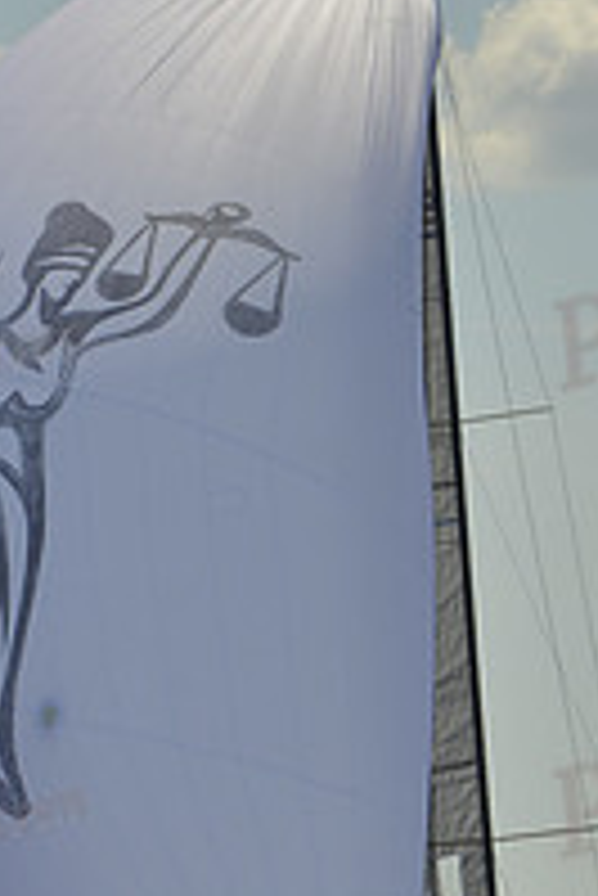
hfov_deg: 2.6
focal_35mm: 539
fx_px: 13406
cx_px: 321
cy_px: 572
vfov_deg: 3.8
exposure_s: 1/1600
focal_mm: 185
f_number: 10
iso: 280
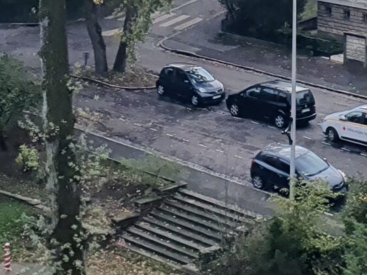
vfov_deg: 11.9
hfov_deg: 16.7
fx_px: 1251
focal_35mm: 118
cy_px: -156
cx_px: 214
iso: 50
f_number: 2.4
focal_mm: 4.32
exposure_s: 1/2144
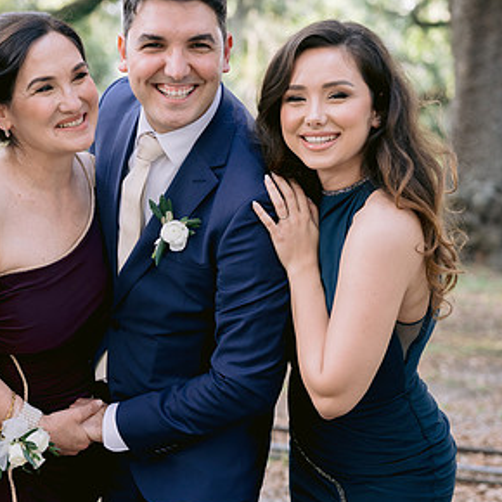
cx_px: 133
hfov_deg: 20.3
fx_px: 1395
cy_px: 238
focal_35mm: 85
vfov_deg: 20.4
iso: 400
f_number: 2.8
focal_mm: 50
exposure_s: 1/320
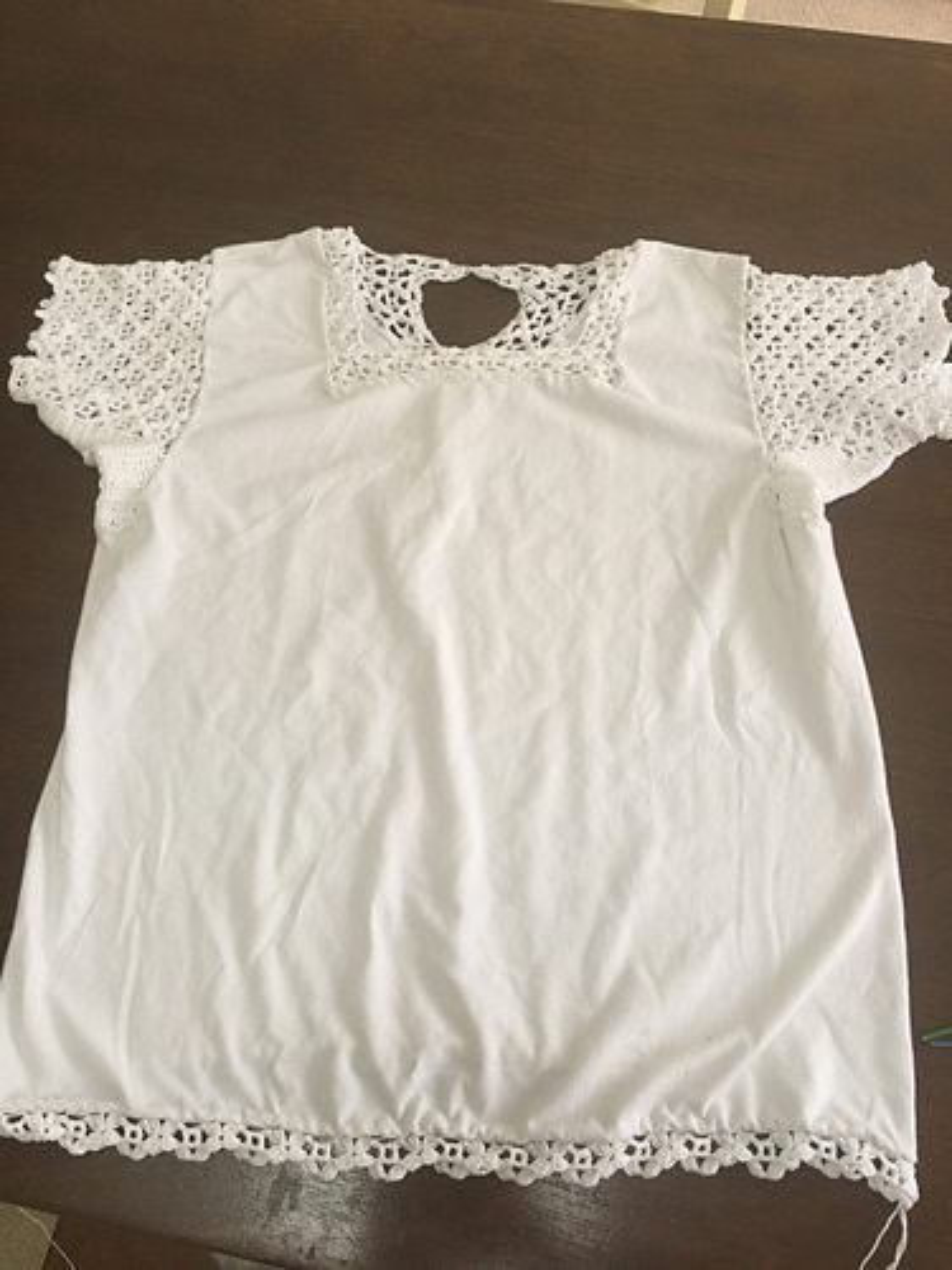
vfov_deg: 61.7
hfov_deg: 48.2
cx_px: 476
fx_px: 1063
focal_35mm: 29
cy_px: 635
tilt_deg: -68.0
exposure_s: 1/30
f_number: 2.2
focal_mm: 4.15
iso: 32
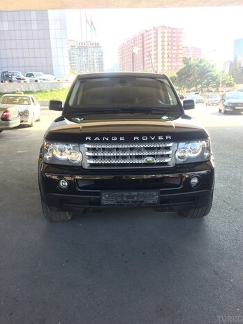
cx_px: 129
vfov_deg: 58.3
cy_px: 155
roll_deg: +1.8
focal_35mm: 31
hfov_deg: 45.4
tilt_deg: -13.6
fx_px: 290
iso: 32
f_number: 2.2
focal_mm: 4.15
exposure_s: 1/120
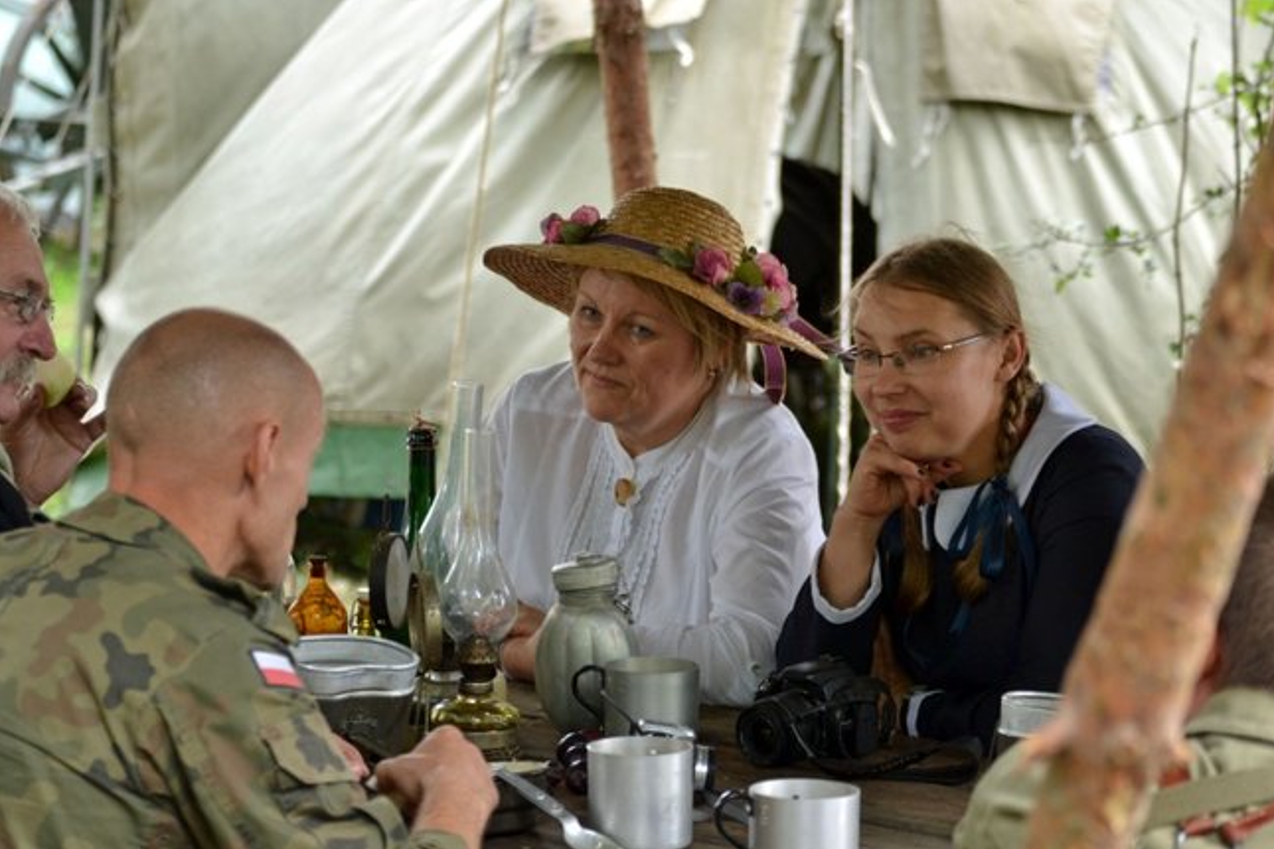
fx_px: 4016
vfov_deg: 12.1
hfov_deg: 18.0
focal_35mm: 114
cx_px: 640
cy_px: 426
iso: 400
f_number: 4
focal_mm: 75
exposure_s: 1/80
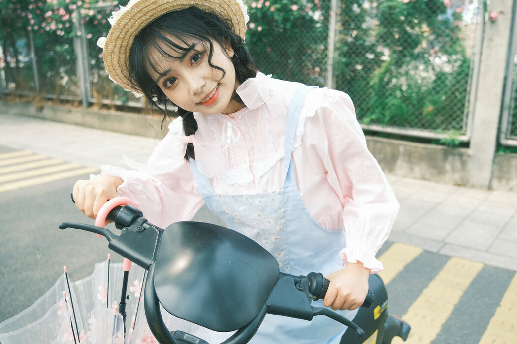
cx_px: 258
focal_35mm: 32
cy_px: 172
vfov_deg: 41.1
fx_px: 460
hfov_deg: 58.7
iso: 160
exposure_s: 1/500
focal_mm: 21.3
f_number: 2.8
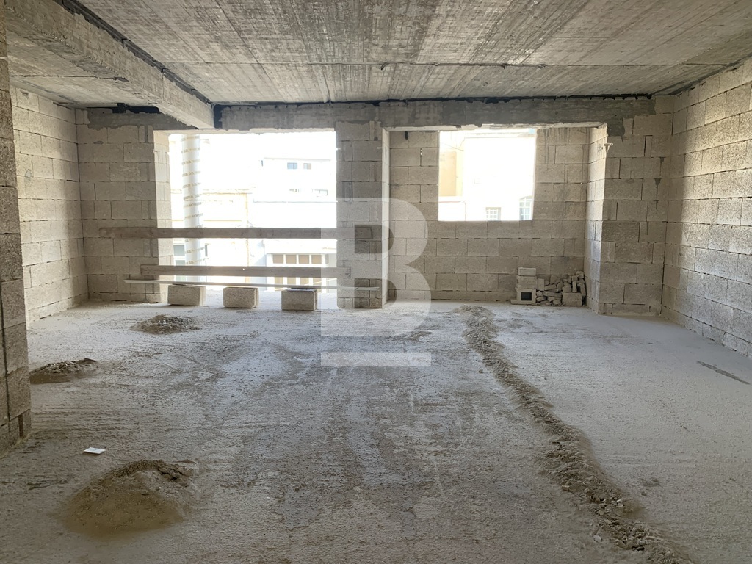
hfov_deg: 67.3
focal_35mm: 26
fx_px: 565
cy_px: 282
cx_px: 376
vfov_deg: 53.1
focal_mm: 4.25
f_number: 1.8
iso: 32
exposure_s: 1/122
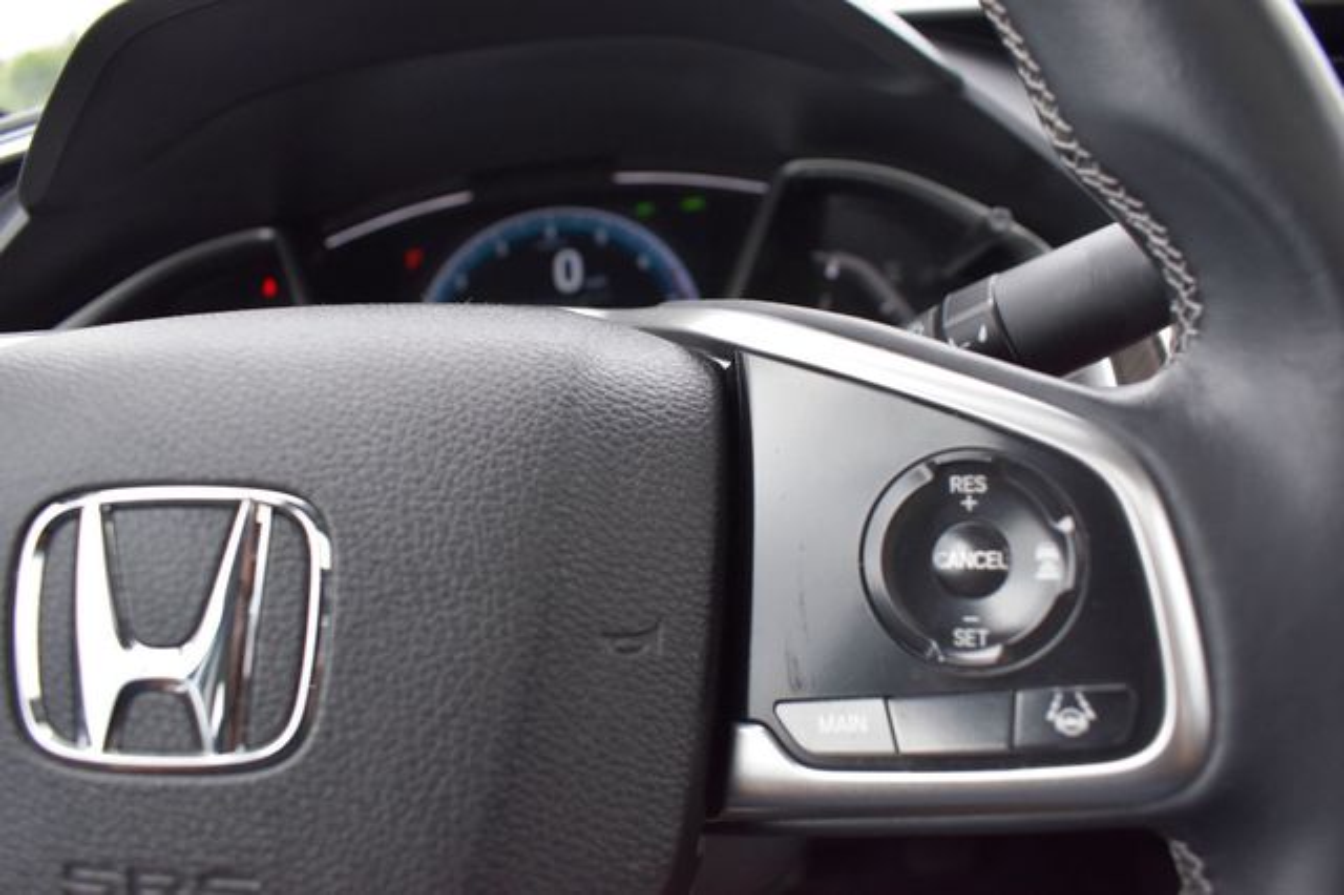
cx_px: 672
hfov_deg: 67.4
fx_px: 1007
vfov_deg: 47.9
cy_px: 448
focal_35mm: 27
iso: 400
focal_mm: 18
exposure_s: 1/250
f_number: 4.5
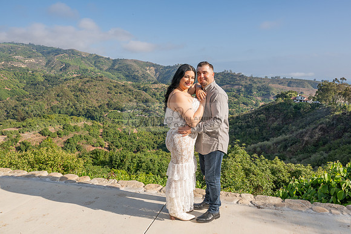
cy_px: 111
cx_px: 188
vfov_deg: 50.1
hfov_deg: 70.0
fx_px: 250
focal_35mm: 26
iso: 200
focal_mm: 24
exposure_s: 1/200
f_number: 11
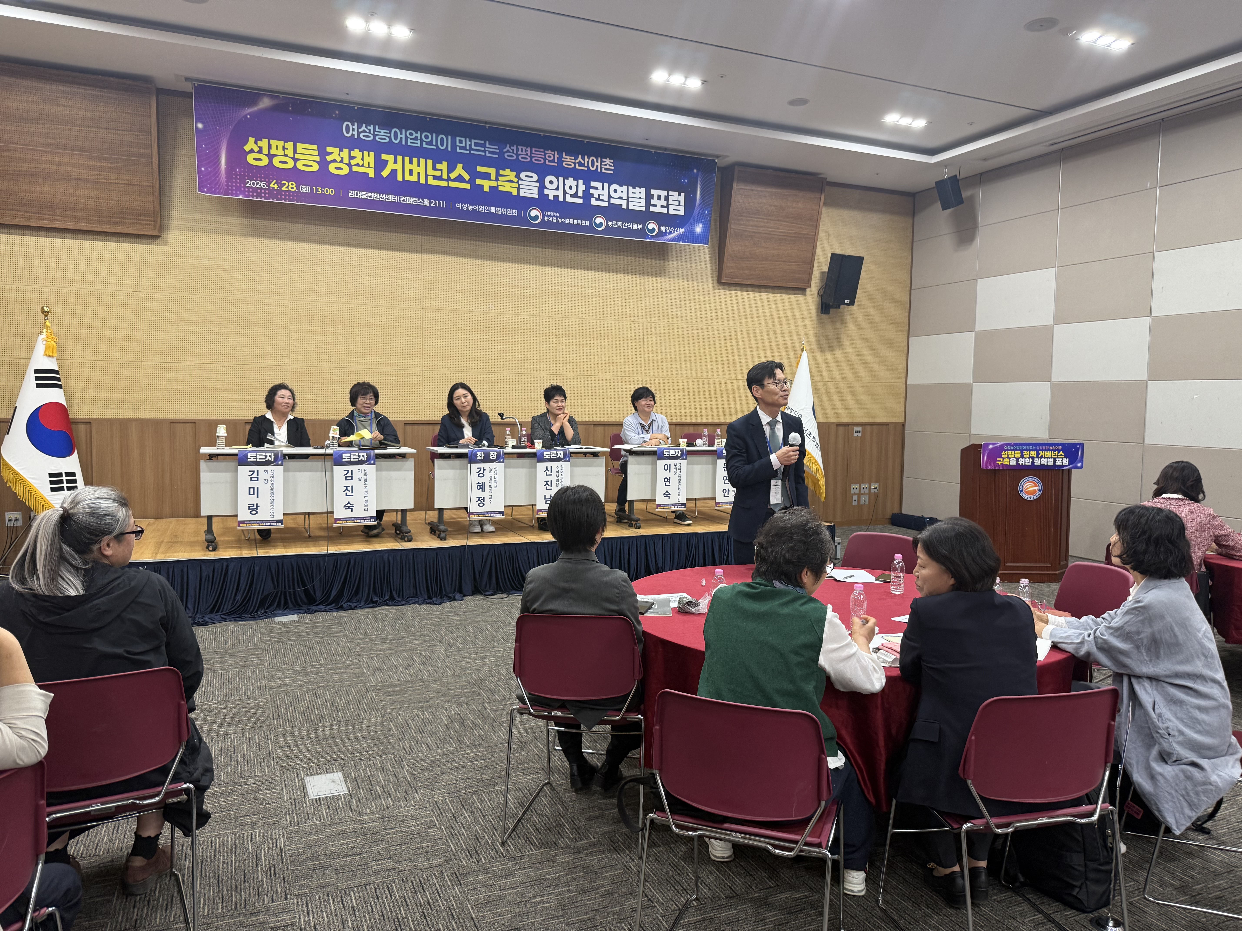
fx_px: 861
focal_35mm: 24
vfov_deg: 56.8
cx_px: 621
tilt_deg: -3.9
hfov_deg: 71.6
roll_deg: -2.6
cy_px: 466
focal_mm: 6.76
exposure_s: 1/60
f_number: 1.78
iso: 125
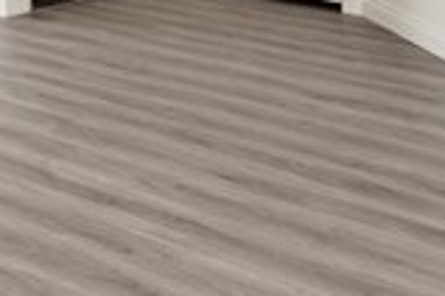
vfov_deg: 13.1
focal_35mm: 90
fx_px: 1112
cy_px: -303
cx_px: -207
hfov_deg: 19.8
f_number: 5.6
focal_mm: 14
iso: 250
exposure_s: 1/125
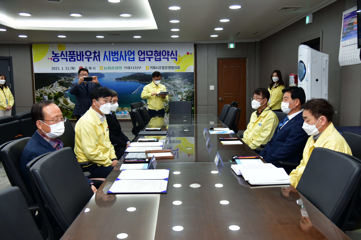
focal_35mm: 34
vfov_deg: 38.9
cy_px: 120
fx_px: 341
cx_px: 180
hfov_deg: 55.8
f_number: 4
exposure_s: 1/200
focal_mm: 34
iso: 720
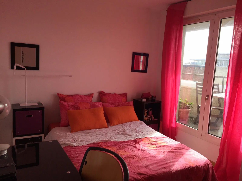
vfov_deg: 48.2
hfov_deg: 61.7
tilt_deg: -9.5
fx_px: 203
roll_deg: -2.4
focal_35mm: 29
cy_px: 90
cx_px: 121
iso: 32
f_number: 2.2
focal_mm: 4.15
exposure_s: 1/326
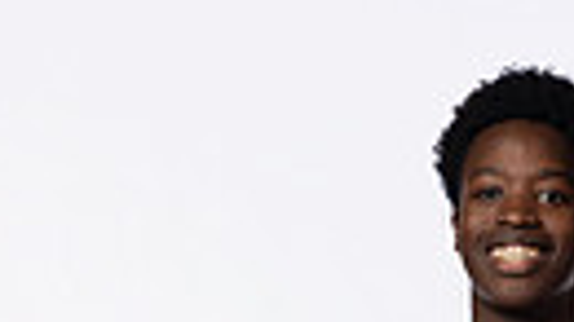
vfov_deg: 6.2
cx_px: 530
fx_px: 2754
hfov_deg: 11.8
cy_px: 935
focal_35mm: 181
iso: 640
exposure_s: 1/250
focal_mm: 50
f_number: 7.1
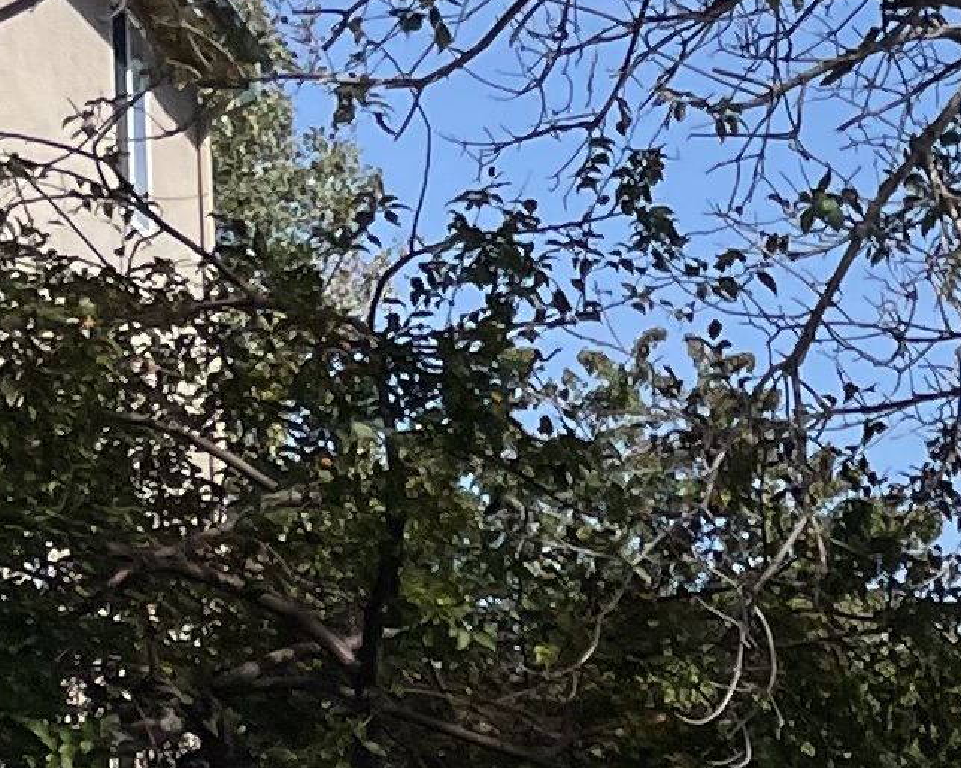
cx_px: 1803
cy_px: 1855
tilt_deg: -9.3
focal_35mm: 159
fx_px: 4522
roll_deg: -2.1
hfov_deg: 11.2
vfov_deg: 8.8
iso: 32
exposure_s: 1/5051
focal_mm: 4.2
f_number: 1.6
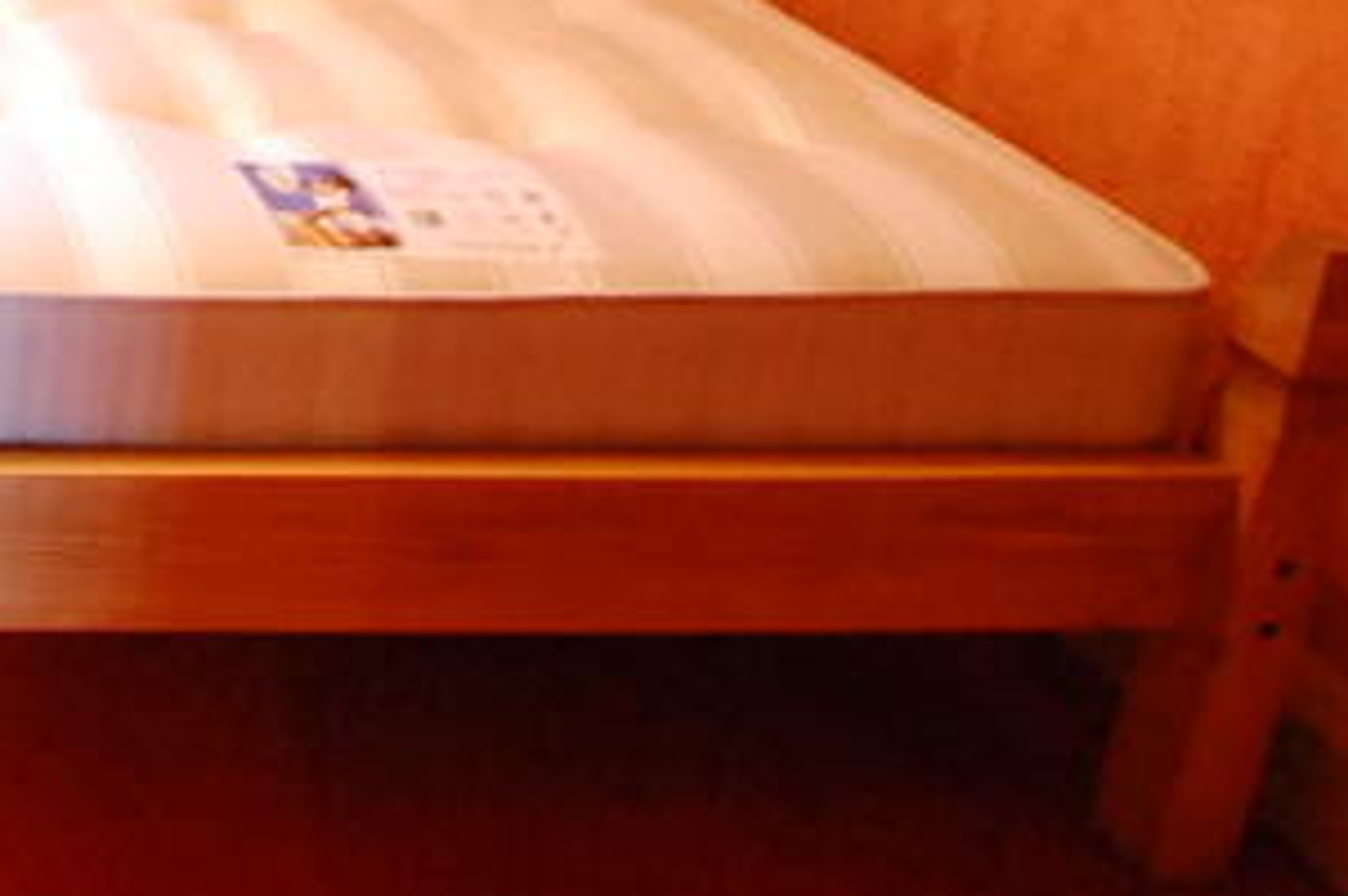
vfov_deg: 23.9
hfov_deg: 28.4
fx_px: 1908
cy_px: -199
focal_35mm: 51
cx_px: -582
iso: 1600
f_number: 5
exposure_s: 1/20
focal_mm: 10
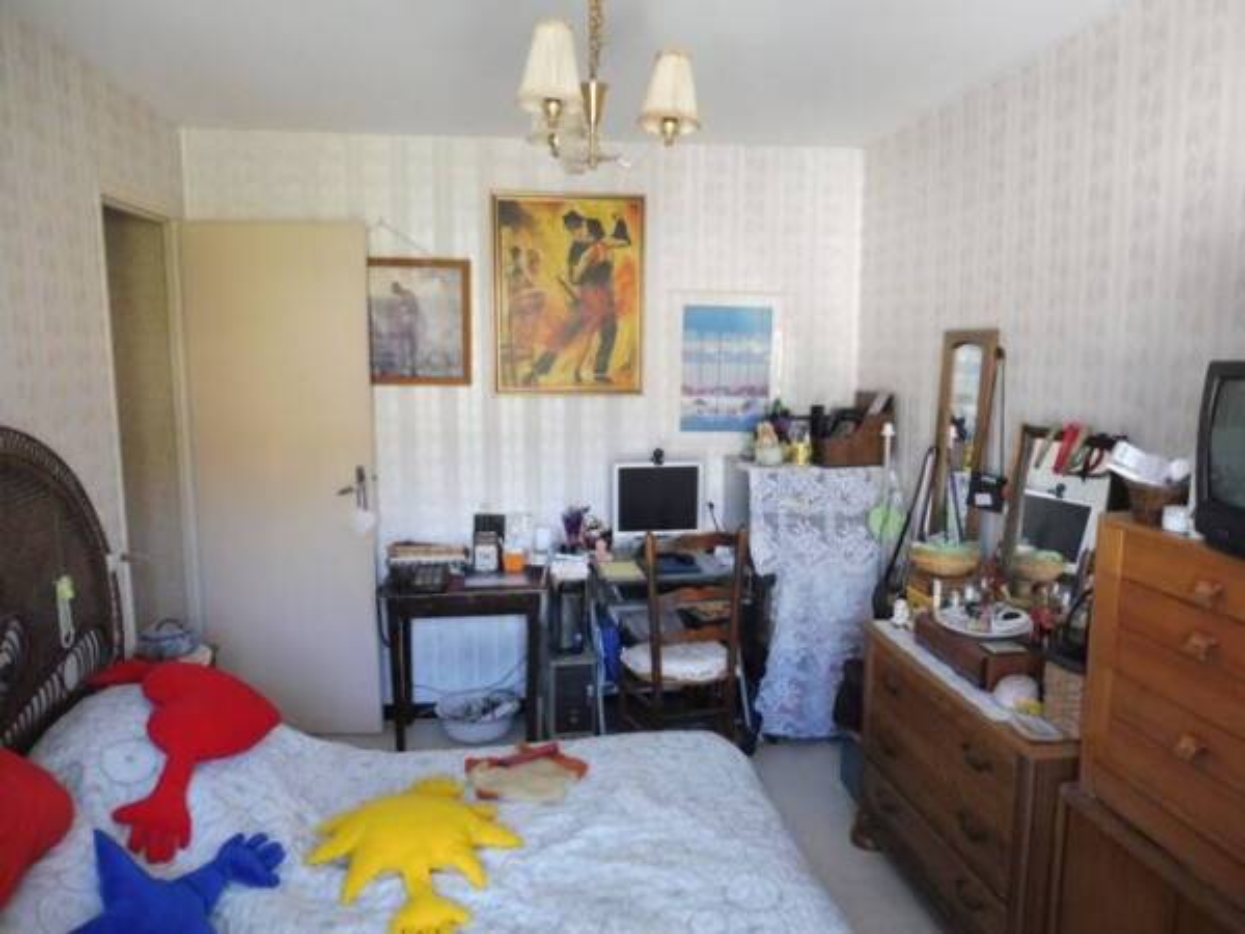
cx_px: 622
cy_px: 467
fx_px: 863
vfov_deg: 56.8
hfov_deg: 71.6
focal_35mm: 24
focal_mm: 4.3
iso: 400
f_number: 3.3
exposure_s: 1/30
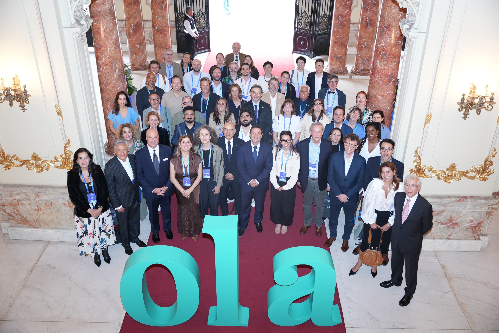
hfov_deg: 53.9
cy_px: 166
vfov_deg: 37.5
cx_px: 250
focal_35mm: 35
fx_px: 491
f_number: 2.8
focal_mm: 35.4
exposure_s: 1/125
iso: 1250
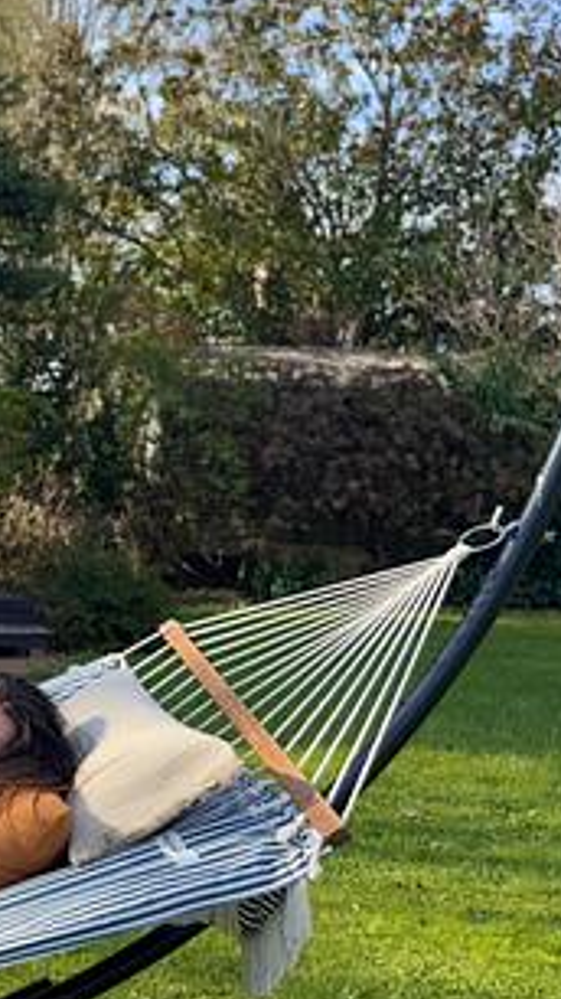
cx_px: -372
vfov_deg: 39.1
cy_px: 420
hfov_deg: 18.8
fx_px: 1402
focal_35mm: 53
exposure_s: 1/1151
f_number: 1.78
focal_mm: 6.76
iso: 80
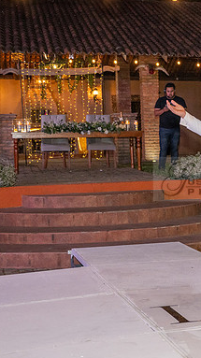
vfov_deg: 30.2
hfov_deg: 16.7
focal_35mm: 70
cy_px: 193
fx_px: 664
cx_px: 214
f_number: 5
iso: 2000
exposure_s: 1/160
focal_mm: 41
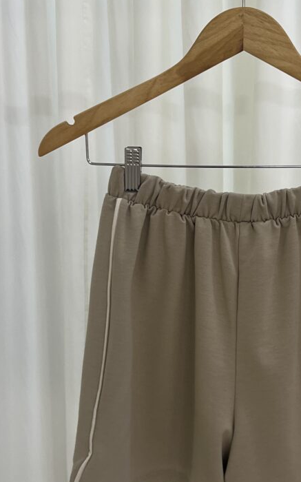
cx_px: 245
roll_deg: +0.8
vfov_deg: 32.5
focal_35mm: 63
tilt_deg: -9.9
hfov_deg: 20.4
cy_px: 238
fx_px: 828
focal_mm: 5.7
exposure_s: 1/100
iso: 125
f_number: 1.5
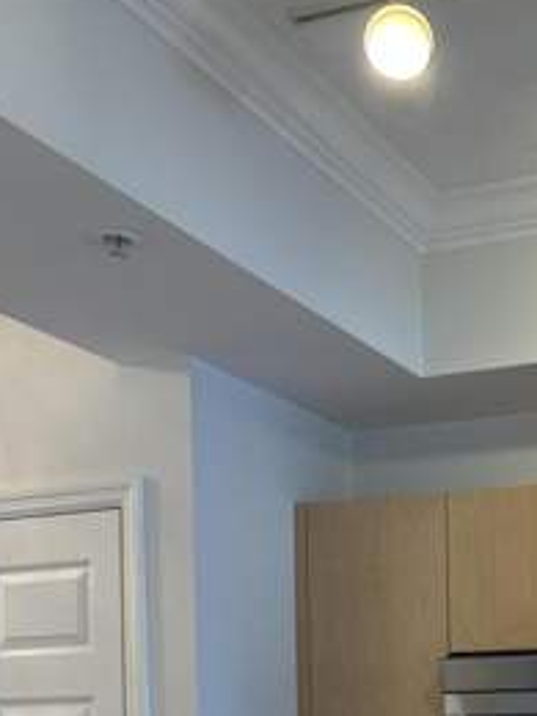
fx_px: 1324
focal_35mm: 64
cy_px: 774
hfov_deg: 22.2
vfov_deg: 27.8
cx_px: 518
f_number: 1.6
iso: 125
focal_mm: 5.96
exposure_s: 1/60
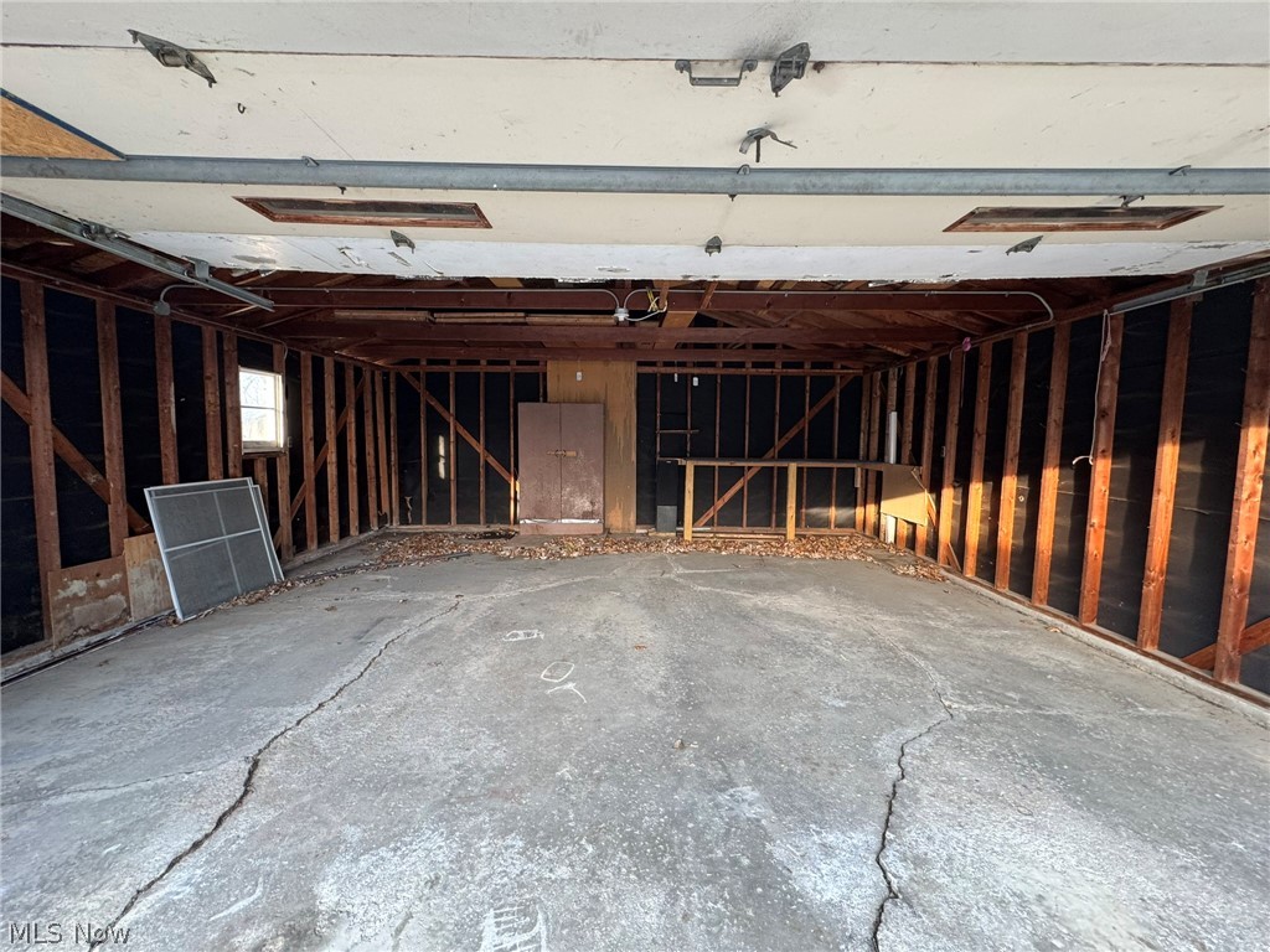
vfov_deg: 85.7
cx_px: 635
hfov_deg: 102.1
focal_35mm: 14
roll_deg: -0.3
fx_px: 514
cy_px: 476
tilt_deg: -6.0
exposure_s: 1/99
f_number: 2.2
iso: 160
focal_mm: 2.22
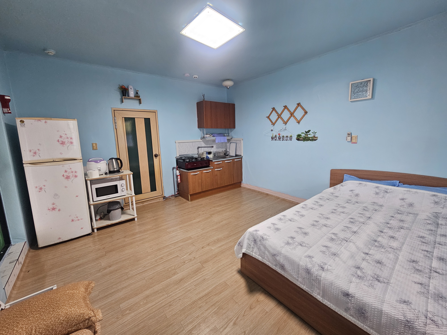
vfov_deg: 89.9
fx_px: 168
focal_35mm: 13
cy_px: 168
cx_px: 224
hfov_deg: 106.2
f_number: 2.2
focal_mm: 2.2
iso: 200
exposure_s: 1/60
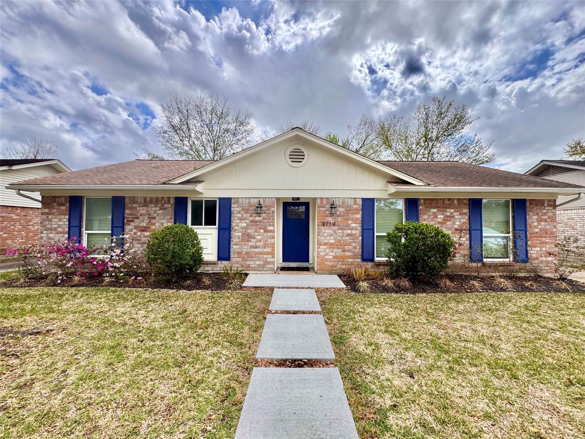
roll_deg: -0.3
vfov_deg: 85.7
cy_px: 220
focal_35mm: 14
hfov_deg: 102.1
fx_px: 237
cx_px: 292
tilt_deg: +1.9
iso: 40
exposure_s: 1/868
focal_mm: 2.22
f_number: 2.2
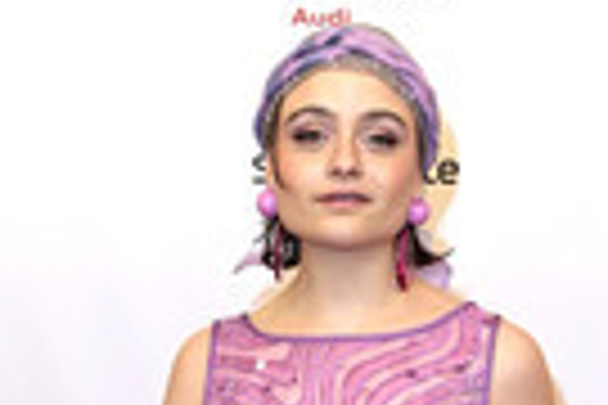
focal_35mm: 142
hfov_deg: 14.4
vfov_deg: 9.0
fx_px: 2398
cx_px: 338
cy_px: 842
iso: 400
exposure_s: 1/250
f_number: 6.3
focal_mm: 48
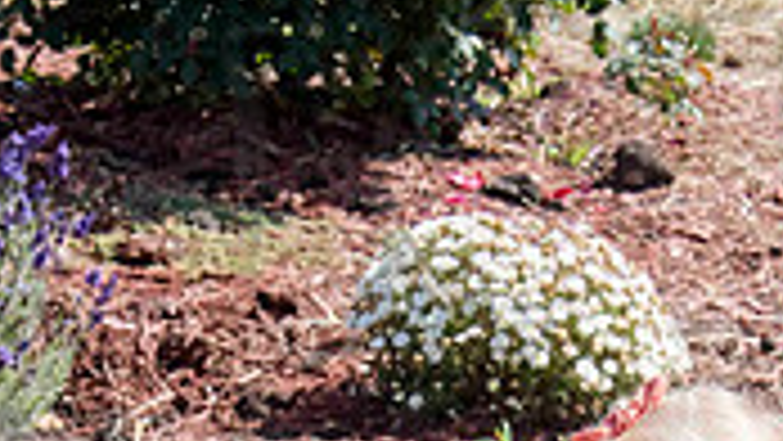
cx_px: 536
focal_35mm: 182
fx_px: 3780
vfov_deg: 6.6
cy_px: 722
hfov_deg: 11.8
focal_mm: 52
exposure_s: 1/320
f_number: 11
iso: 400
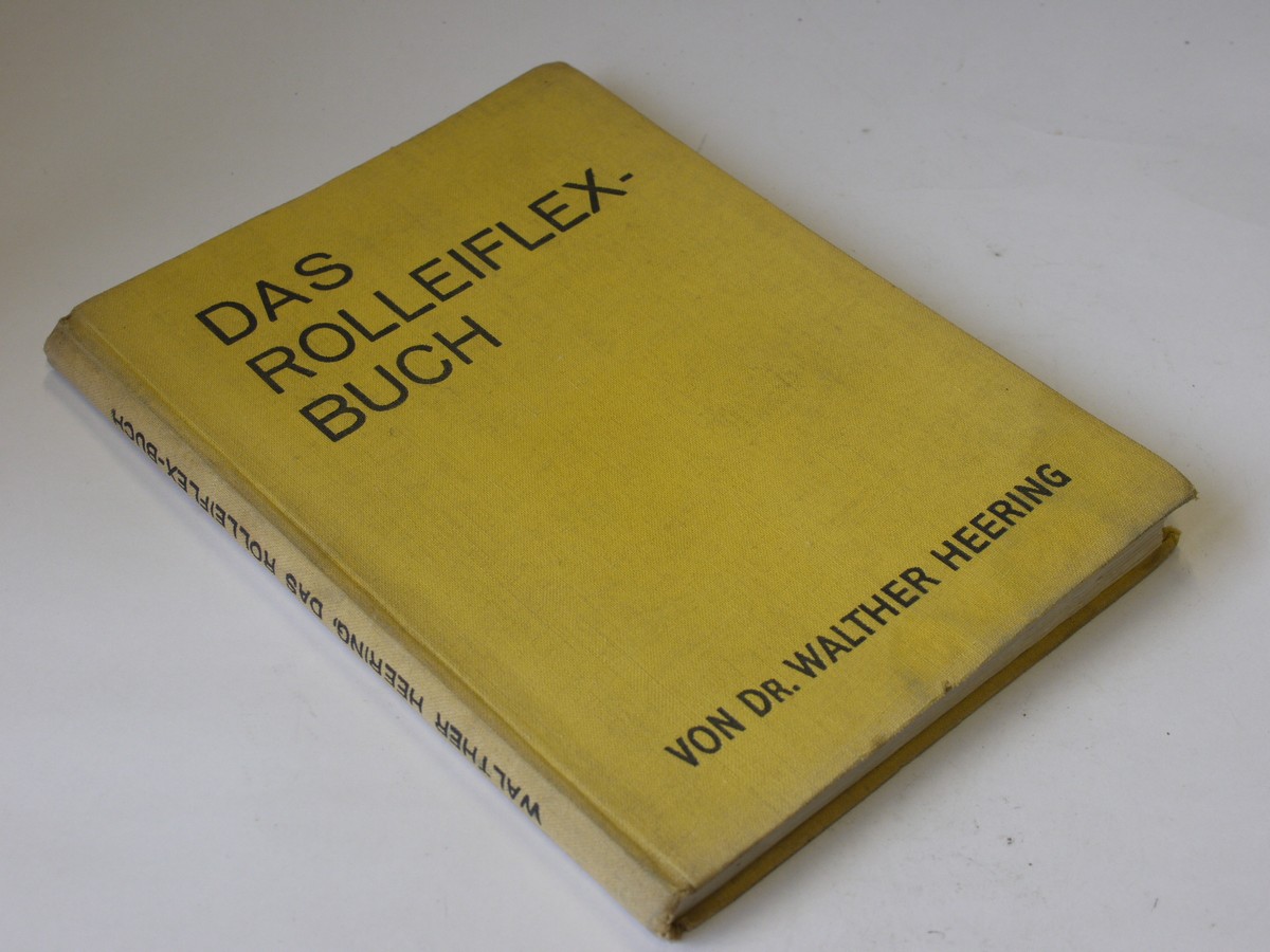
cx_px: 635
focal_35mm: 60
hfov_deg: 32.2
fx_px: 2201
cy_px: 476
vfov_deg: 24.4
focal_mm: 30
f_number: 7.1
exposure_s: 1/100
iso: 400
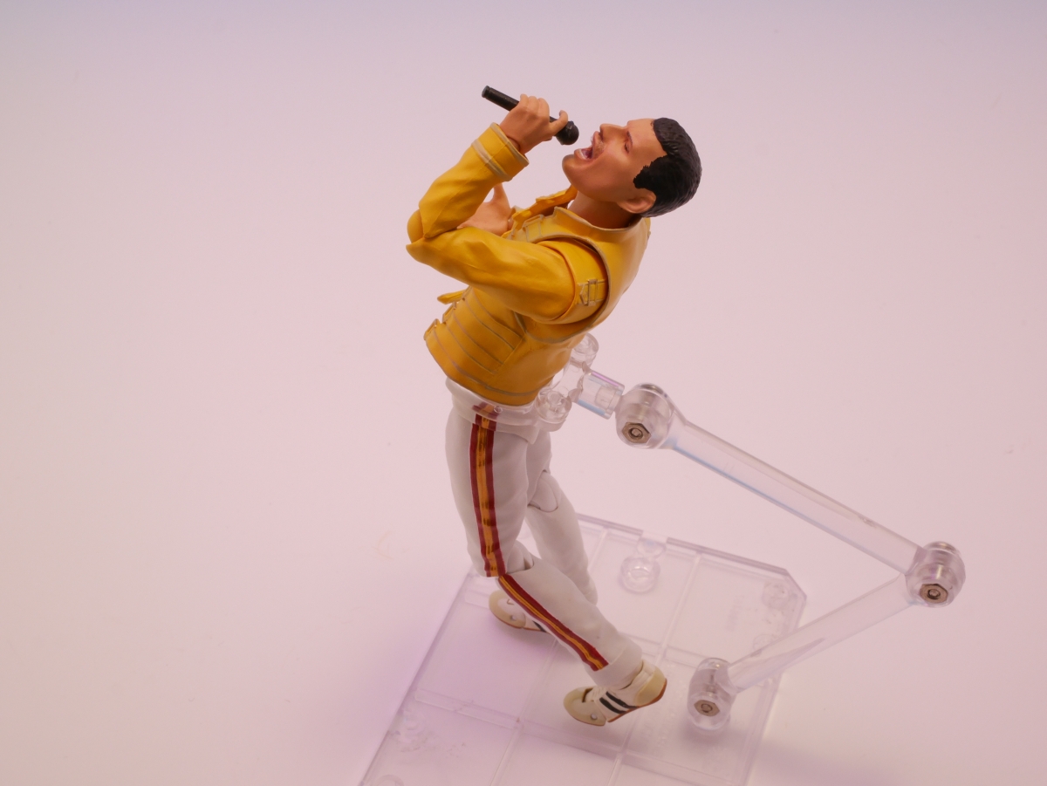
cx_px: 524
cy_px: 393
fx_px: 1815
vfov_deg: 24.4
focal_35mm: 60
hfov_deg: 32.2
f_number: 16
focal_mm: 30
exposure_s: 1/3.2
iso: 800
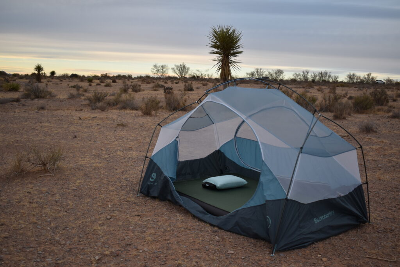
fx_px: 417
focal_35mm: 38
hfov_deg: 51.3
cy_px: 134
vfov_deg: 35.5
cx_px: 200
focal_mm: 25
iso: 400
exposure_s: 1/250
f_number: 4
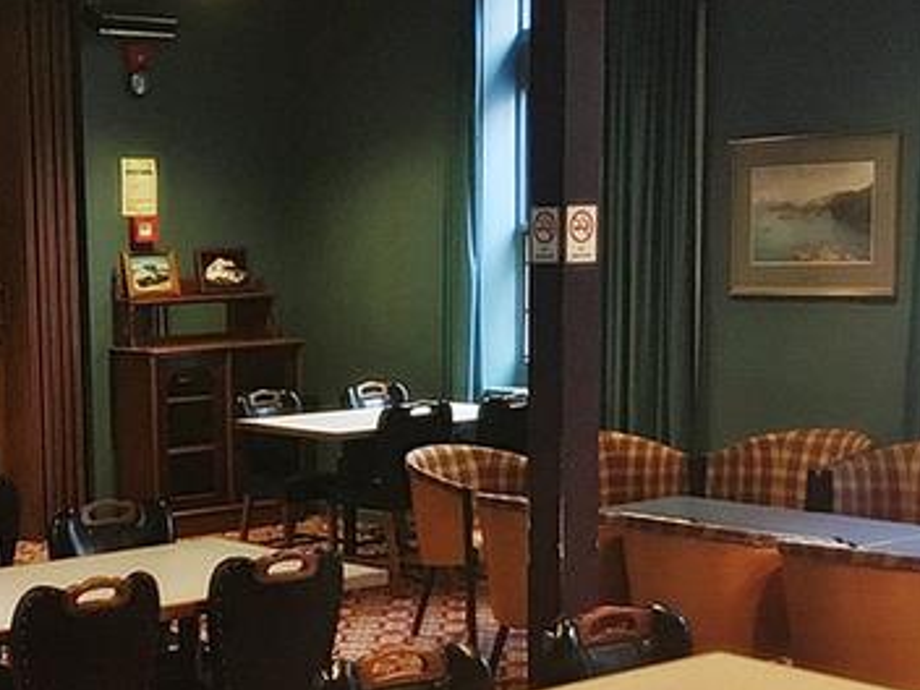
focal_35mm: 70
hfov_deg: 27.1
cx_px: 162
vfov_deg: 20.9
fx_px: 1860
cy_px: 489
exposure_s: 1/17
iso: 200
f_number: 2.2
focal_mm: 4.15
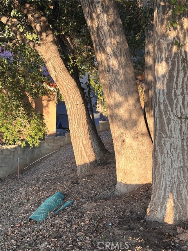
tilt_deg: -13.5
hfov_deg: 30.3
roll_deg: -3.6
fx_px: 348
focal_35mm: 48
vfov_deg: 39.7
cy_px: 126
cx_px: 94
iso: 64
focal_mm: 6.86
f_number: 1.78
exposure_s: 1/241
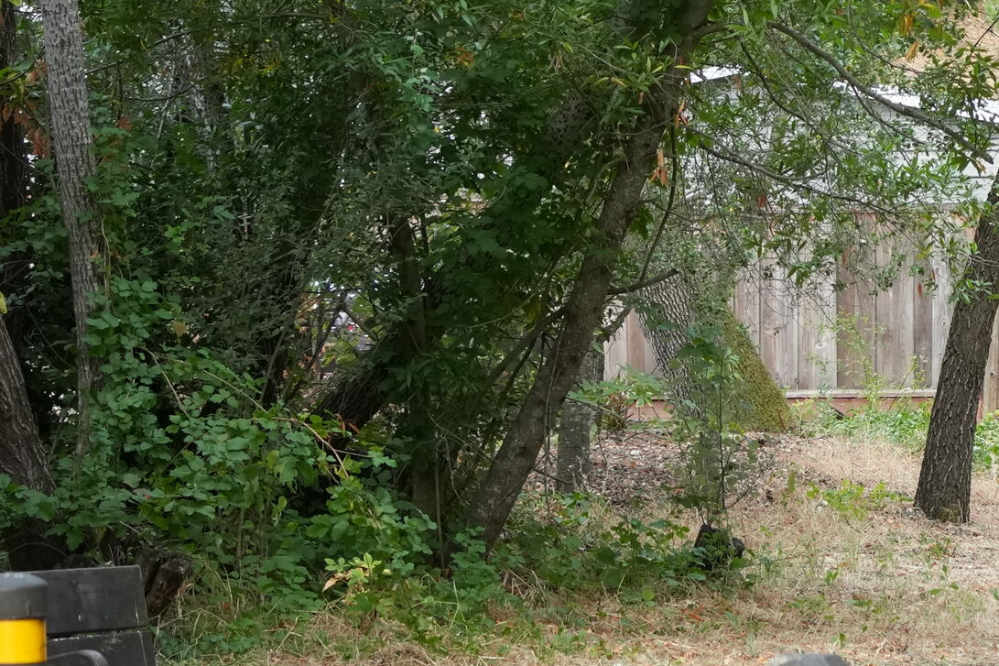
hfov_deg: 9.9
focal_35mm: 198
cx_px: 1686
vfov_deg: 6.9
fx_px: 5493
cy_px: 207
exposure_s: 1/320
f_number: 4.5
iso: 800
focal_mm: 50
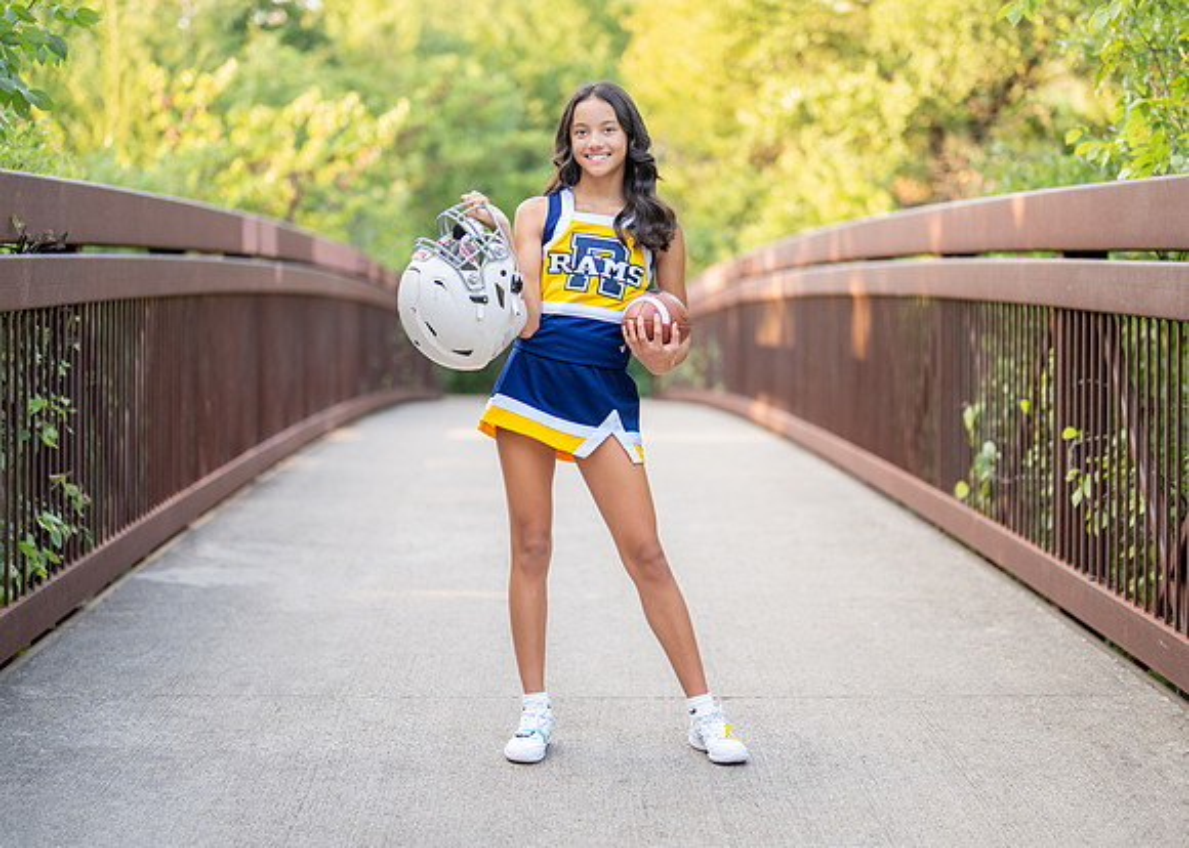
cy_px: 393
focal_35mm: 67
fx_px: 2260
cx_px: 622
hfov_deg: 29.5
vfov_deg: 21.3
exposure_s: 1/500
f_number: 1.2
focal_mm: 50
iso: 200
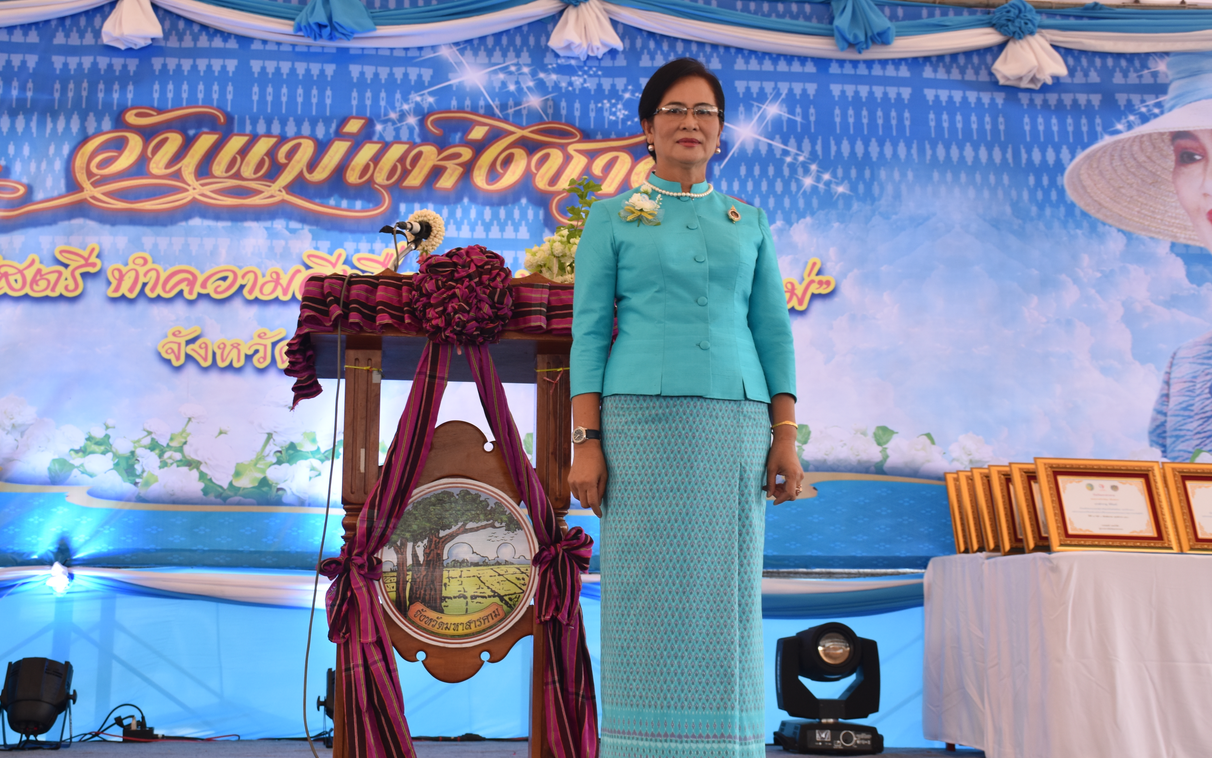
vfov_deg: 22.0
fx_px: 1949
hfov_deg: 34.5
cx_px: 552
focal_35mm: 59
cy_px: 324
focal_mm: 34
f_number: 7.1
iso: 400
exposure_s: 1/200
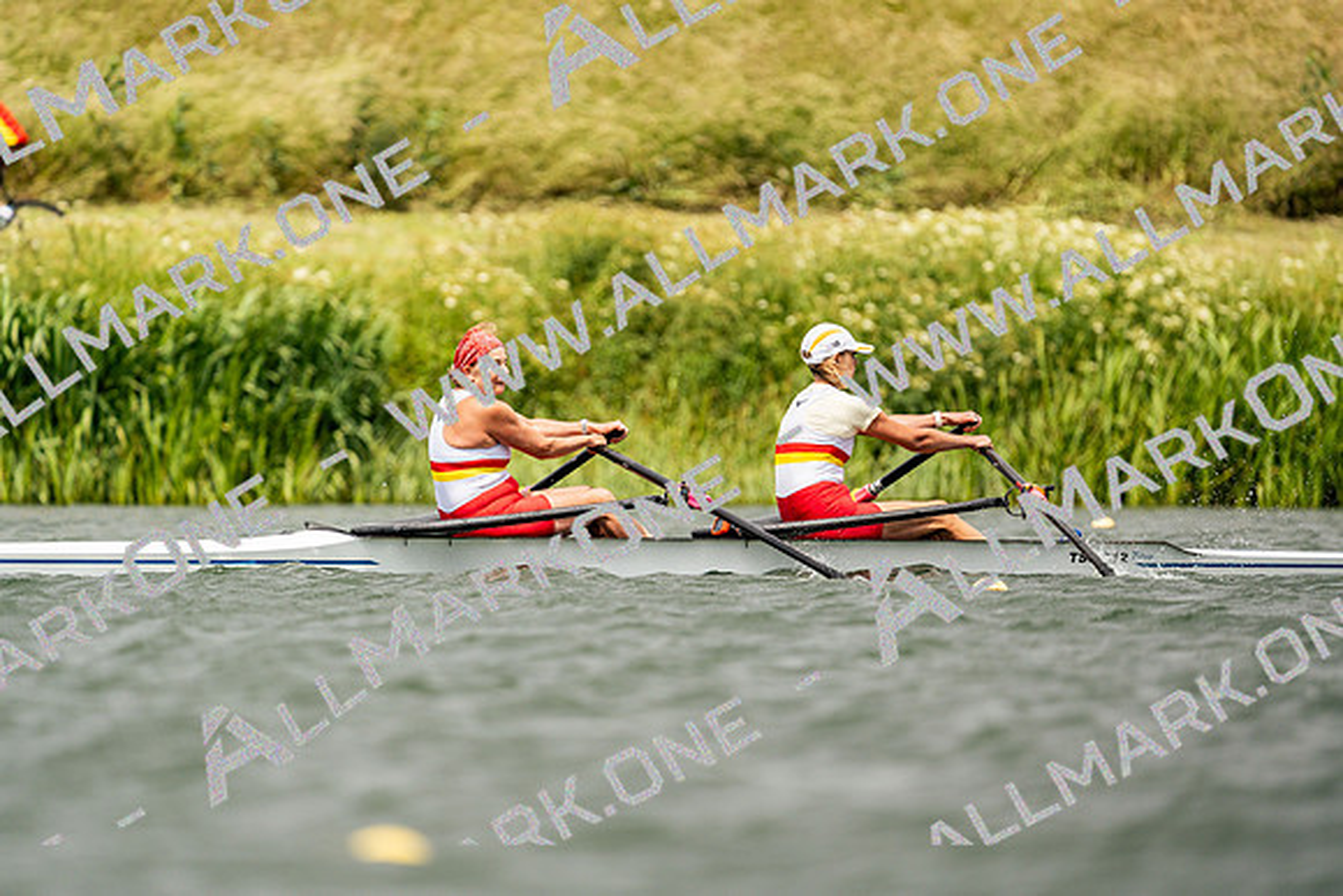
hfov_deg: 3.4
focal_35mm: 600
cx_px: 672
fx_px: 22388
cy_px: 448
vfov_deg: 2.3
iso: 320
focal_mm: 600
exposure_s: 1/2000
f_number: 6.3
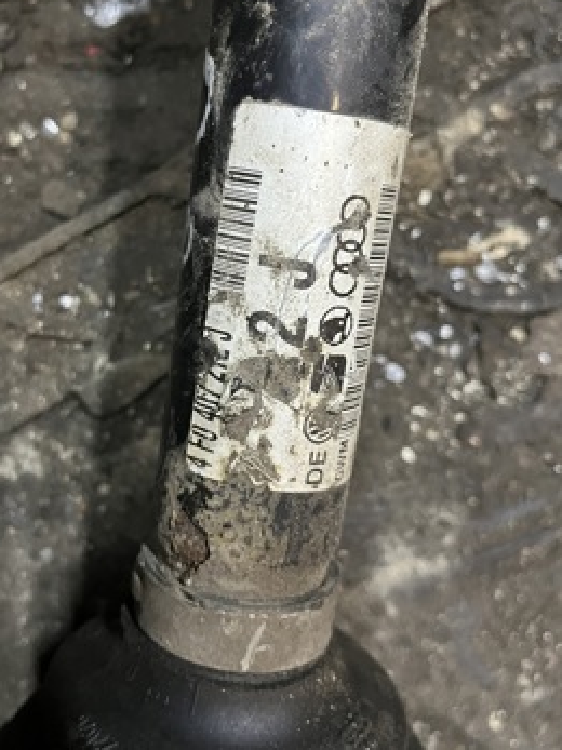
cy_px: 318
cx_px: 214
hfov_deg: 39.4
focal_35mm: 36
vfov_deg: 51.2
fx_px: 780
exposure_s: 1/33
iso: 500
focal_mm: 5.1
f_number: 1.6
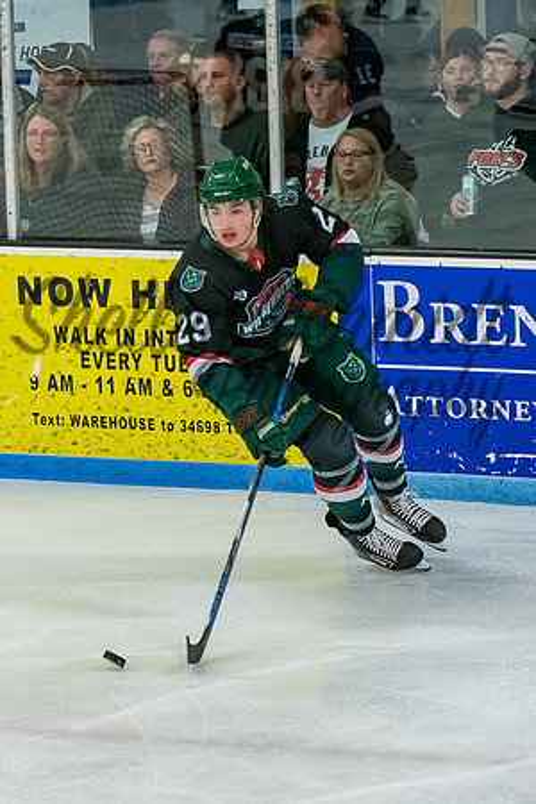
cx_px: 278
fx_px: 5142
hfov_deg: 6.0
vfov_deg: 8.9
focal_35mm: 230
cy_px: 361
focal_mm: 86
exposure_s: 1/800
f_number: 3.5
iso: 2500
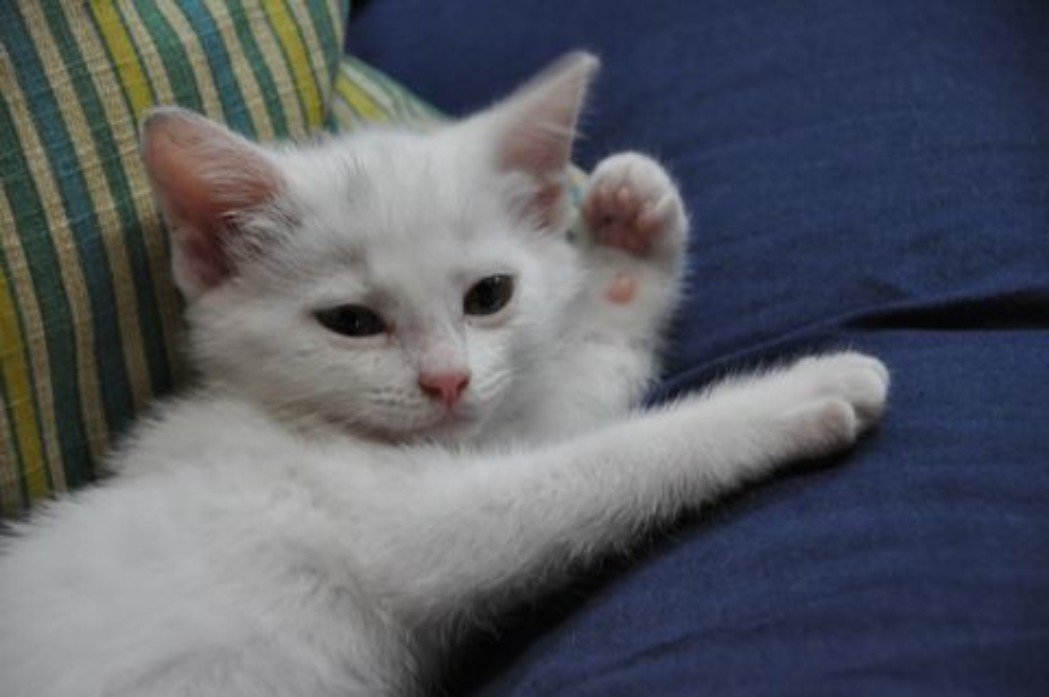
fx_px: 4585
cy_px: 348
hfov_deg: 13.1
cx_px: 524
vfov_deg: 8.7
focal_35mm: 158
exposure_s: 1/10
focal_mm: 105
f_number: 5.6
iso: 800
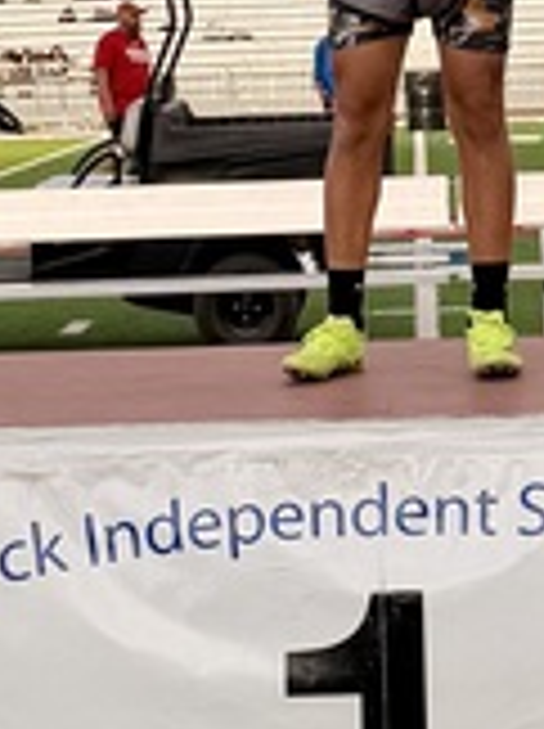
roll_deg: +1.7
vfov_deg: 12.9
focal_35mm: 152
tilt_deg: -1.5
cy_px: 50
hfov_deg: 9.7
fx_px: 3193
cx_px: 495
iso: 80
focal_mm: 6.76
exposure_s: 1/3584
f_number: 1.78
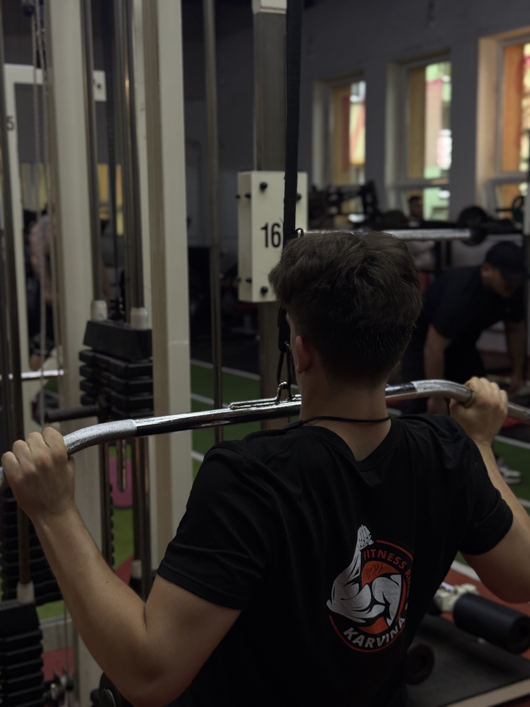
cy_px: 354
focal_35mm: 48
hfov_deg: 30.3
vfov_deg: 39.7
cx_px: 265
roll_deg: +0.6
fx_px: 980
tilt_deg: -6.0
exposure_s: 1/100
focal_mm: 6.76
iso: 80
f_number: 1.78
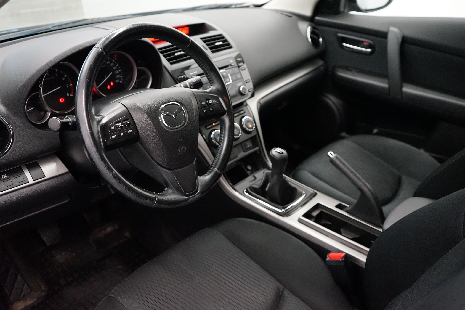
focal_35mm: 32
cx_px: 232
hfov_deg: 58.7
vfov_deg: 41.1
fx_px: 413
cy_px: 155
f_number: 4
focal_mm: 32
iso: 6400
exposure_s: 1/125
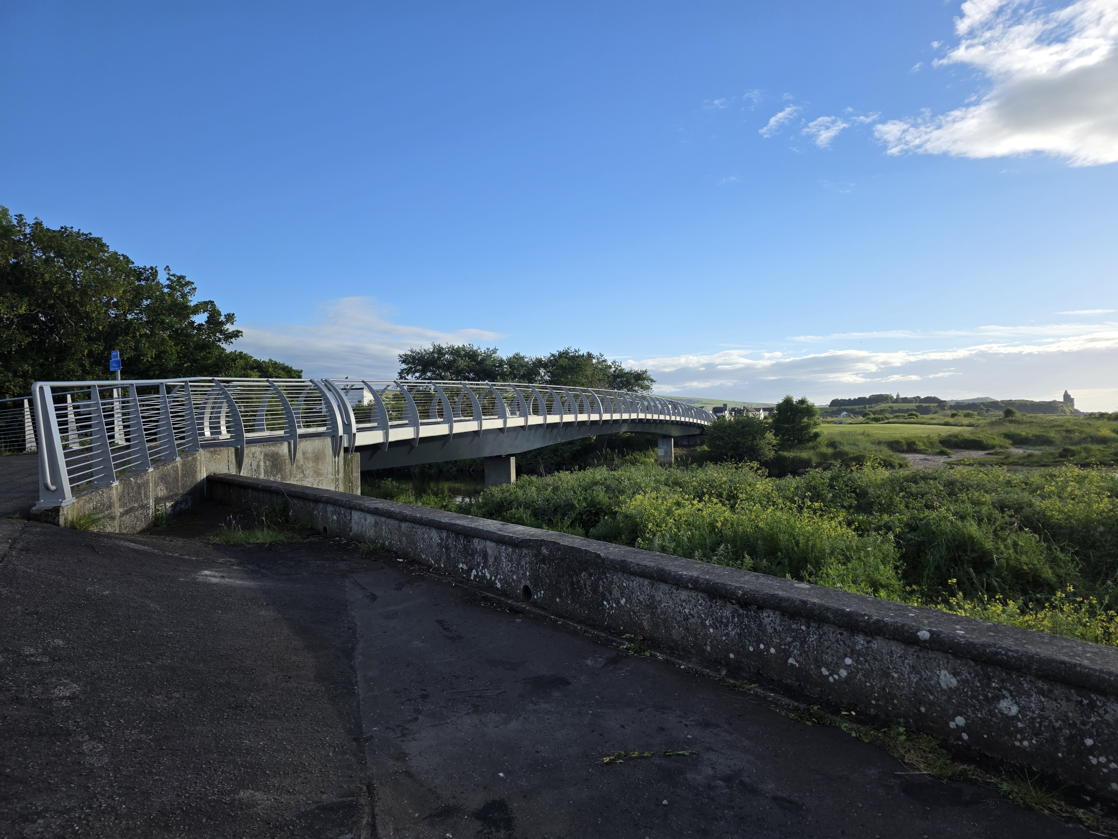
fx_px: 743
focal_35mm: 23
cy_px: 420
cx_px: 559
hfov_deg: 73.9
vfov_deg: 58.9
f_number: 1.7
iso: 80
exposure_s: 1/3768
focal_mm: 6.3
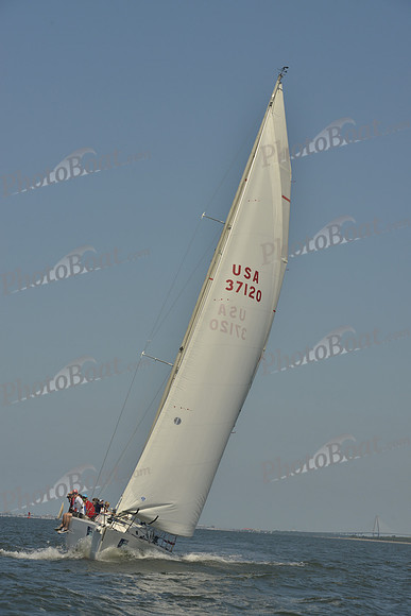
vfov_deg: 18.3
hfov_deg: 12.2
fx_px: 1917
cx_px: 206
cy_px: 308
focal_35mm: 112
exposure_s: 1/800
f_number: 13
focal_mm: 112
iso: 280
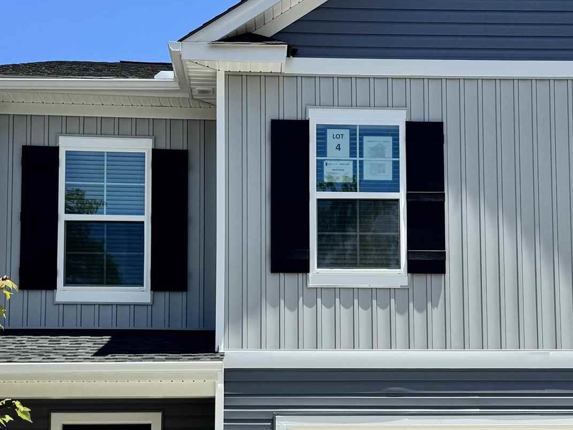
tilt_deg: +6.7
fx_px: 1142
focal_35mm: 69
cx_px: 347
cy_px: 371
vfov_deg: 20.9
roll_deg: +0.7
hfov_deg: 28.1
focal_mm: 6.76
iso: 80
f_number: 1.78
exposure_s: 1/5814
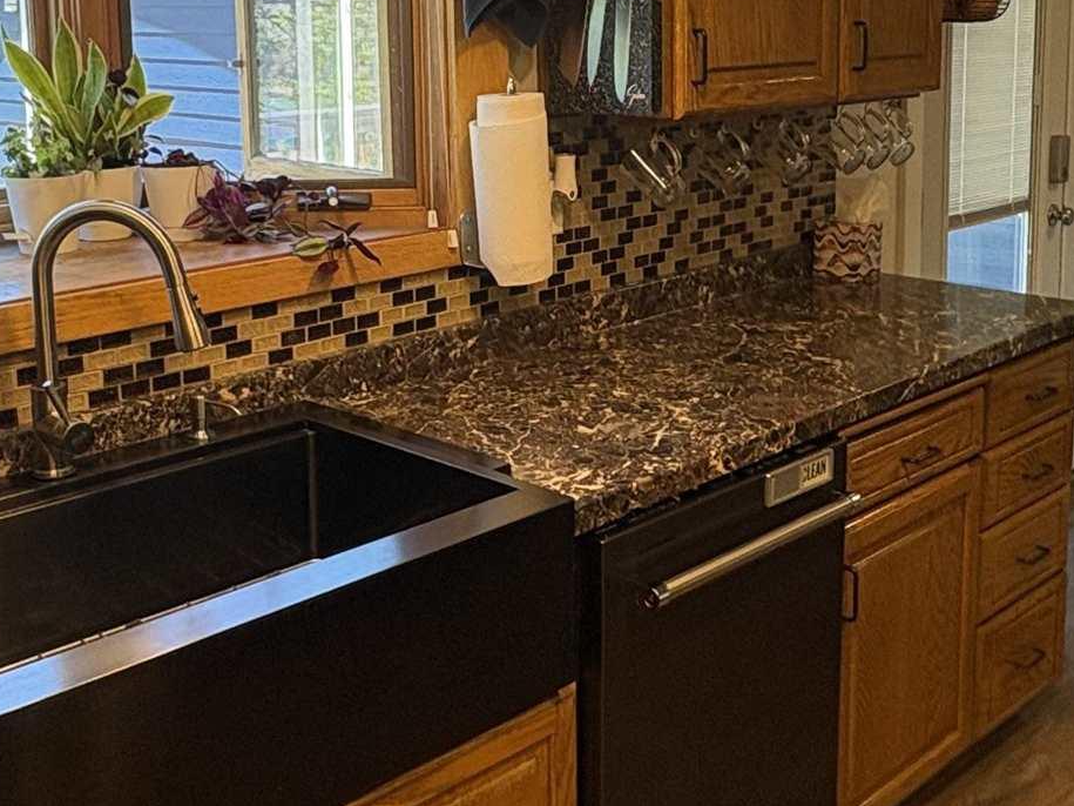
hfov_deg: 40.4
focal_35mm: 47
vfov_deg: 30.5
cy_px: 226
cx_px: 526
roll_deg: +0.6
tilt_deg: -8.2
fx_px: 1458
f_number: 2.2
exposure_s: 1/120
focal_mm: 2.22
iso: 125
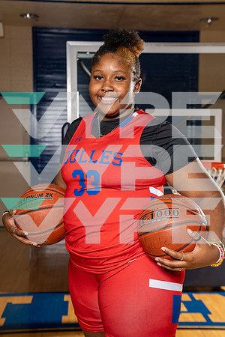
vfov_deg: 35.1
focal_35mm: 57
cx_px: 112
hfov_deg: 23.8
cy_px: 168
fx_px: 534
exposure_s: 1/250
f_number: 5.6
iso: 400
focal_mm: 57
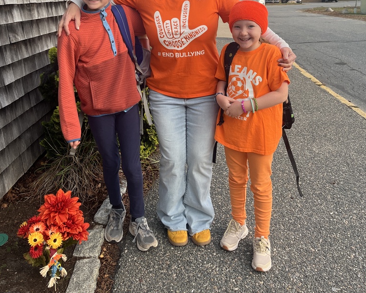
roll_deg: +0.3
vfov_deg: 41.5
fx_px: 368
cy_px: 59
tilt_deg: -10.5
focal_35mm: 34
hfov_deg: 52.8
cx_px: 183
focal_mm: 5.1
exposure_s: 1/410
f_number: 1.6
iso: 50
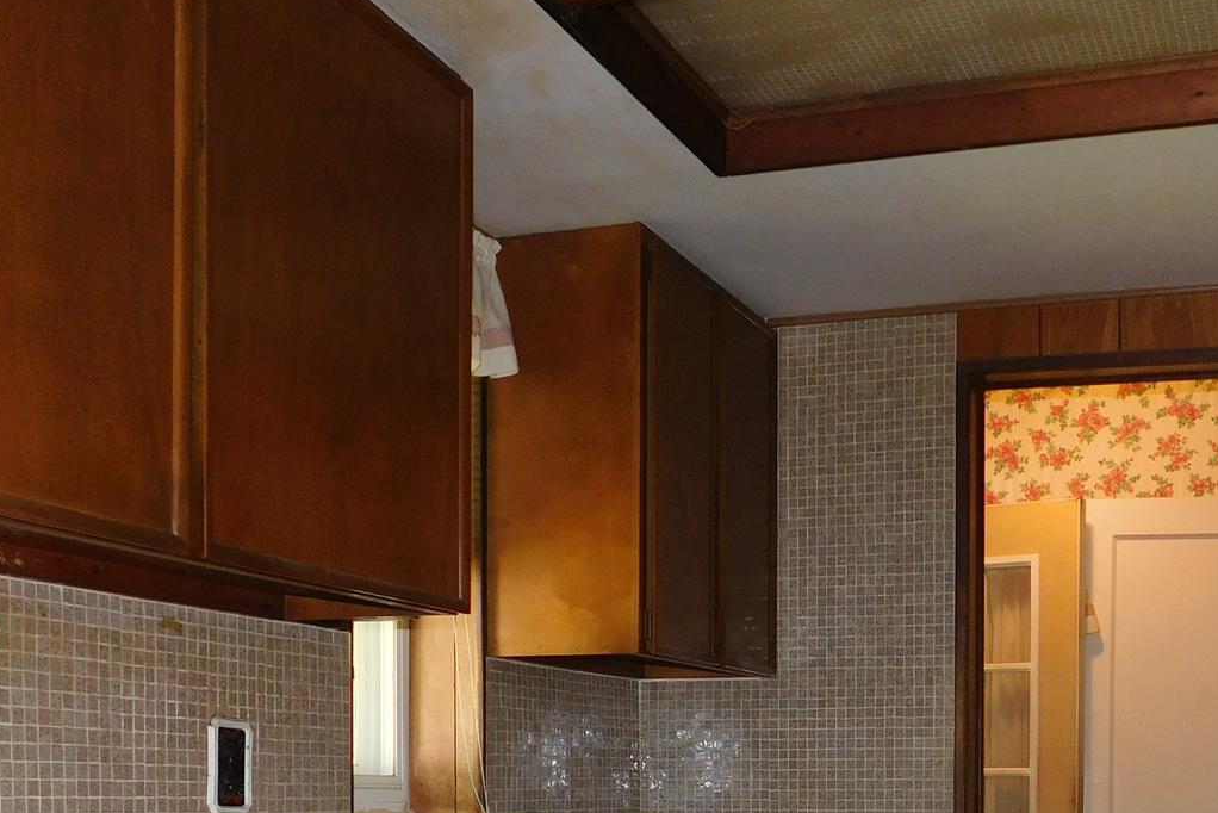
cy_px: 881
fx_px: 1692
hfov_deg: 39.1
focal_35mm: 50
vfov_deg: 25.2
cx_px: 812
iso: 200
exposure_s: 1/30
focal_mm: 4.1
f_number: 3
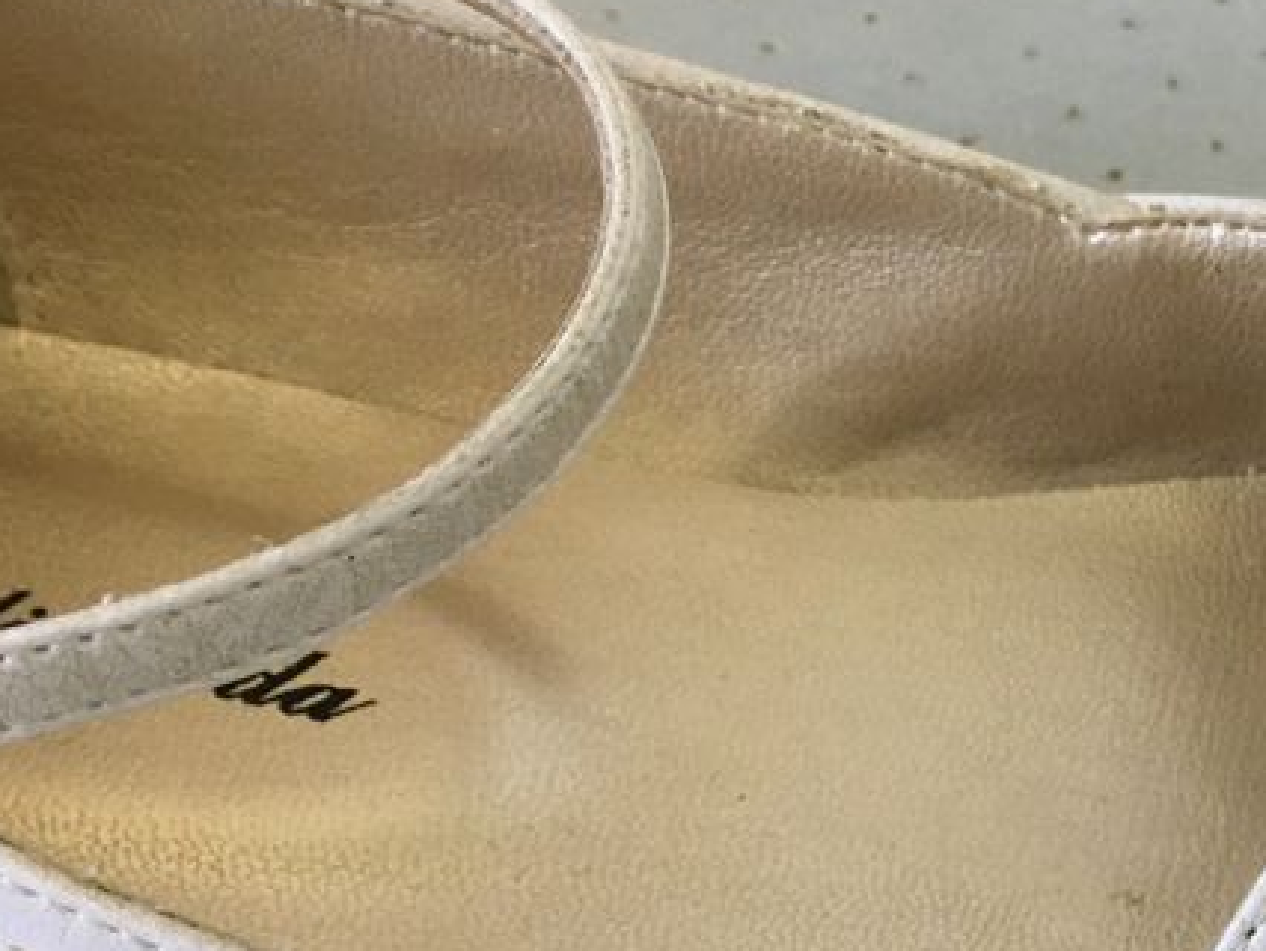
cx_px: 1379
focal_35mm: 68
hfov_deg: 26.4
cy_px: 838
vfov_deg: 21.2
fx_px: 2488
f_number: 2.2
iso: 125
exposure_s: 1/33
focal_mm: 4.15
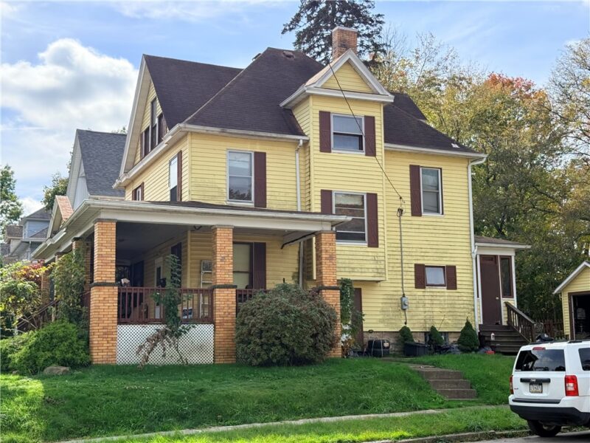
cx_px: 295
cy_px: 222
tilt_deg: +9.2
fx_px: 818
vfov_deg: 30.3
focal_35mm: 48
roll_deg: +1.3
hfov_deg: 39.7
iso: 80
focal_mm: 6.76
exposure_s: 1/3096
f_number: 1.78
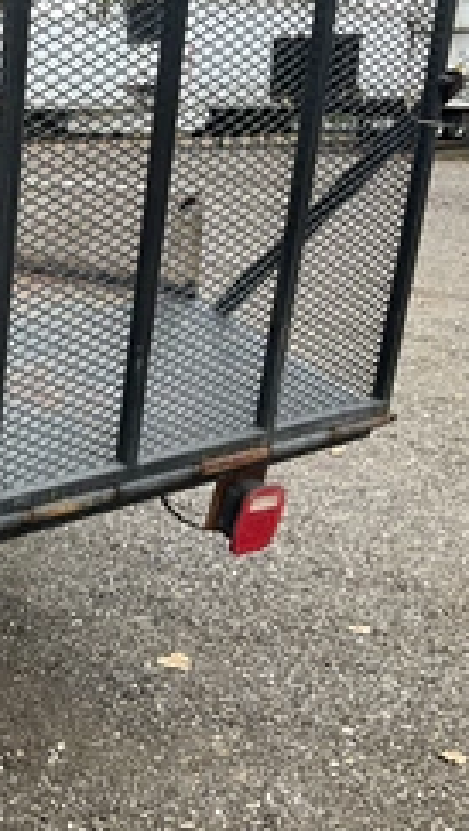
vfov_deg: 39.8
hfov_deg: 21.7
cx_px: -72
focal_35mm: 52
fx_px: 1148
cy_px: 373
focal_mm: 3
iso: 20
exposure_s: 1/158
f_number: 1.8
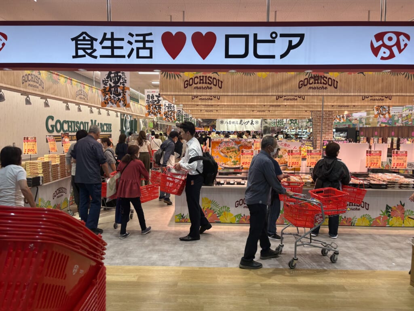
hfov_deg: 67.3
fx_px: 311
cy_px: 156
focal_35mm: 26
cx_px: 207
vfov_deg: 53.1
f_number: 1.6
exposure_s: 1/100
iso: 32
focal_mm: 5.96
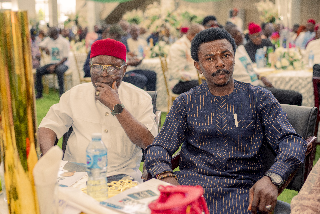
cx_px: 160
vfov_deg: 27.0
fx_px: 445
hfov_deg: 39.6
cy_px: 107
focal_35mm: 50
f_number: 2.5
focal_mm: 50
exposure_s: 1/100
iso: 640
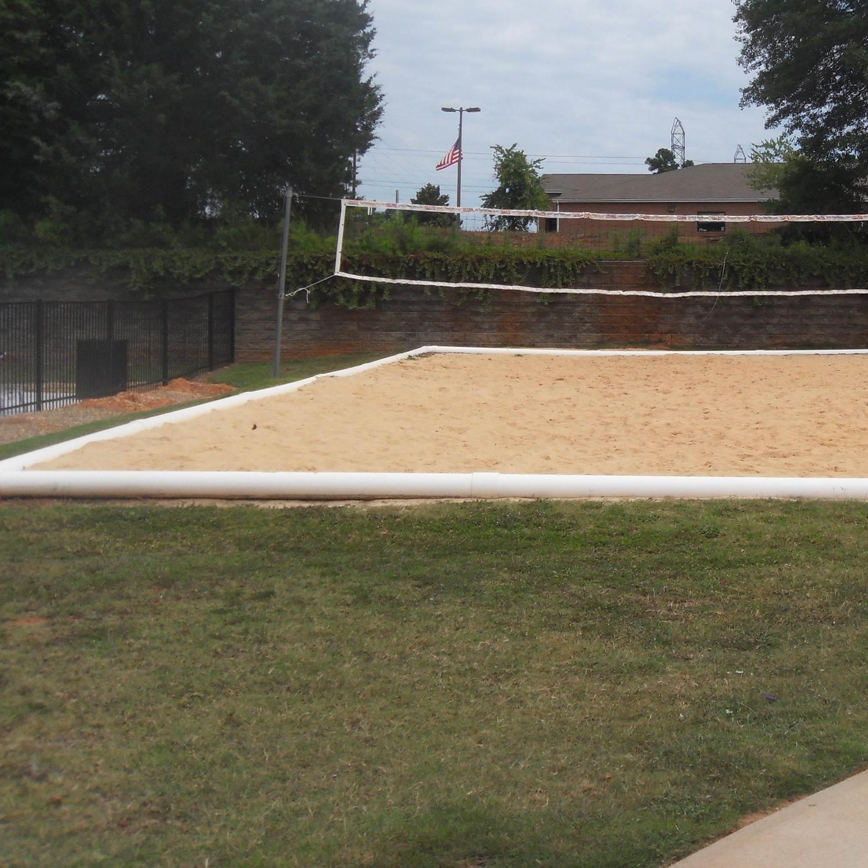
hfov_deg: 33.4
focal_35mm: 50
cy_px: 352
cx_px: 641
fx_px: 1418
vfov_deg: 33.9
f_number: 8.2
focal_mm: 6.3
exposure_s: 1/350
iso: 80
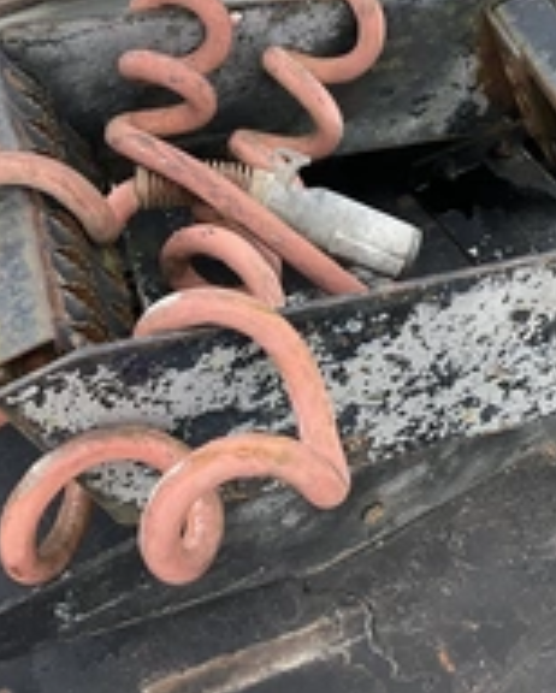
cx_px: 455
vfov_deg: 31.4
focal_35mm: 59
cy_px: 177
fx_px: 1212
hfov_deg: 25.3
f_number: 1.8
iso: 25
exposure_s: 1/403
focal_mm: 3
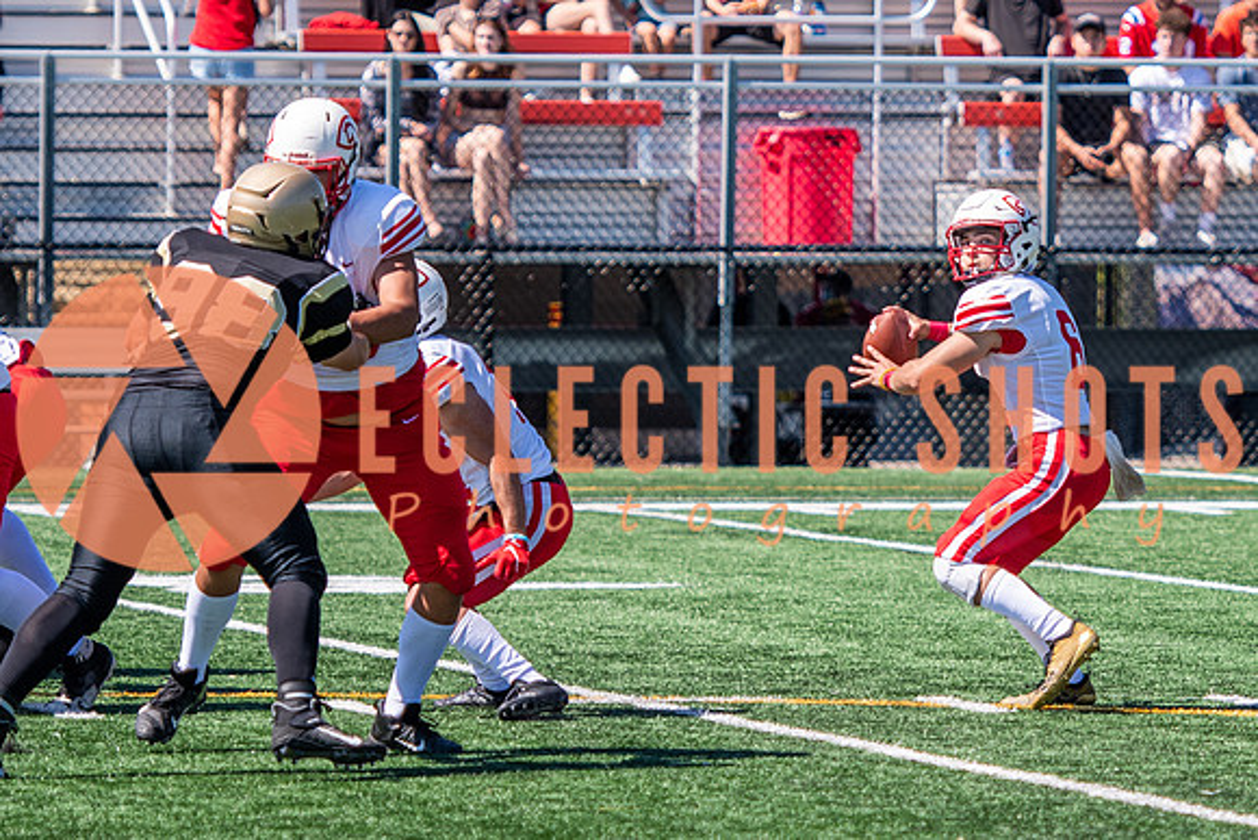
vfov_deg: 3.7
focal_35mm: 368
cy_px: 328
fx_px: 12863
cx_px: 947
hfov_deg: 5.6
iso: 160
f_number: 2.8
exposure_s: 1/2000
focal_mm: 130
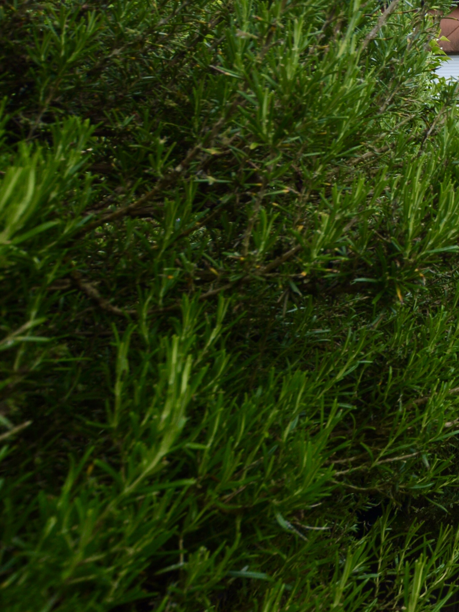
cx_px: 864
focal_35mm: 43
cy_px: 125
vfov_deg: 42.0
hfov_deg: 20.6
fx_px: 760
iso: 100
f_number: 5.6
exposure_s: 1/125
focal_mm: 10
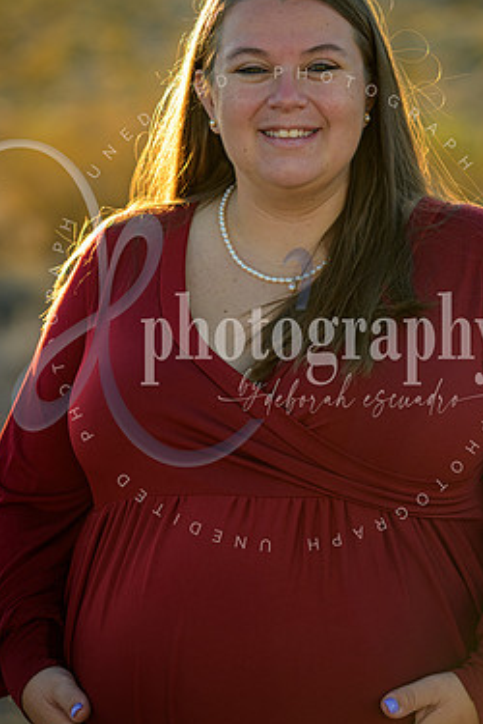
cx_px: 251
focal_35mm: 126
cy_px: 303
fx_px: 2536
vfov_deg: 16.3
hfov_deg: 10.9
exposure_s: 1/800
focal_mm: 105
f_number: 3.5
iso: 250
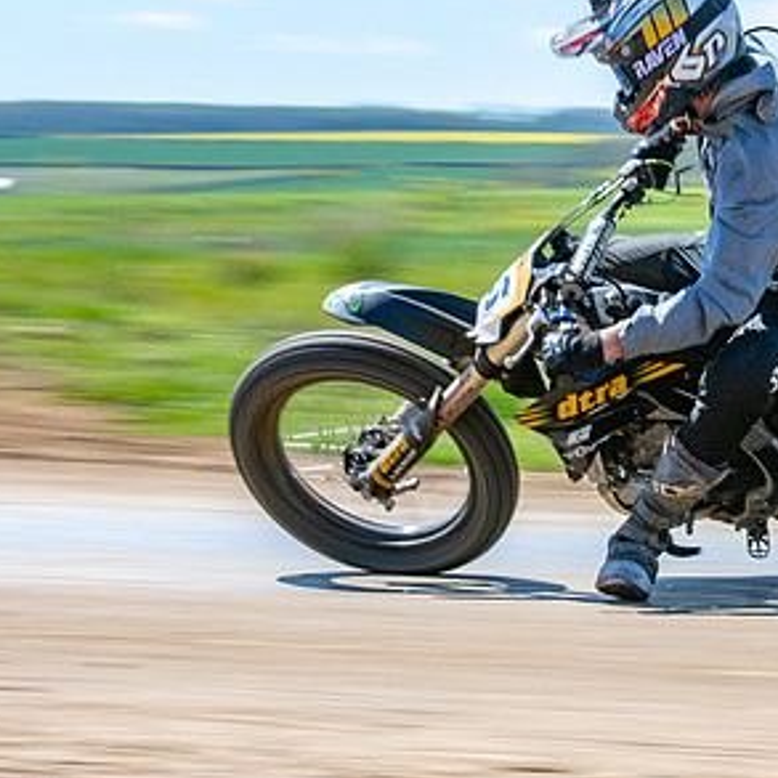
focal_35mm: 215
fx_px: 5467
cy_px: 253
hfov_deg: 8.1
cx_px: 657
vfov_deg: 8.1
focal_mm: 70
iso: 200
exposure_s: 1/160
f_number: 8
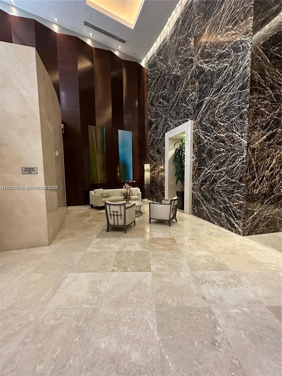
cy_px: 188
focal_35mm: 14
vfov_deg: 102.1
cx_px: 141
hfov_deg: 85.7
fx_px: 152
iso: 640
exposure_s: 1/60
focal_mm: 2.22
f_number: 2.2
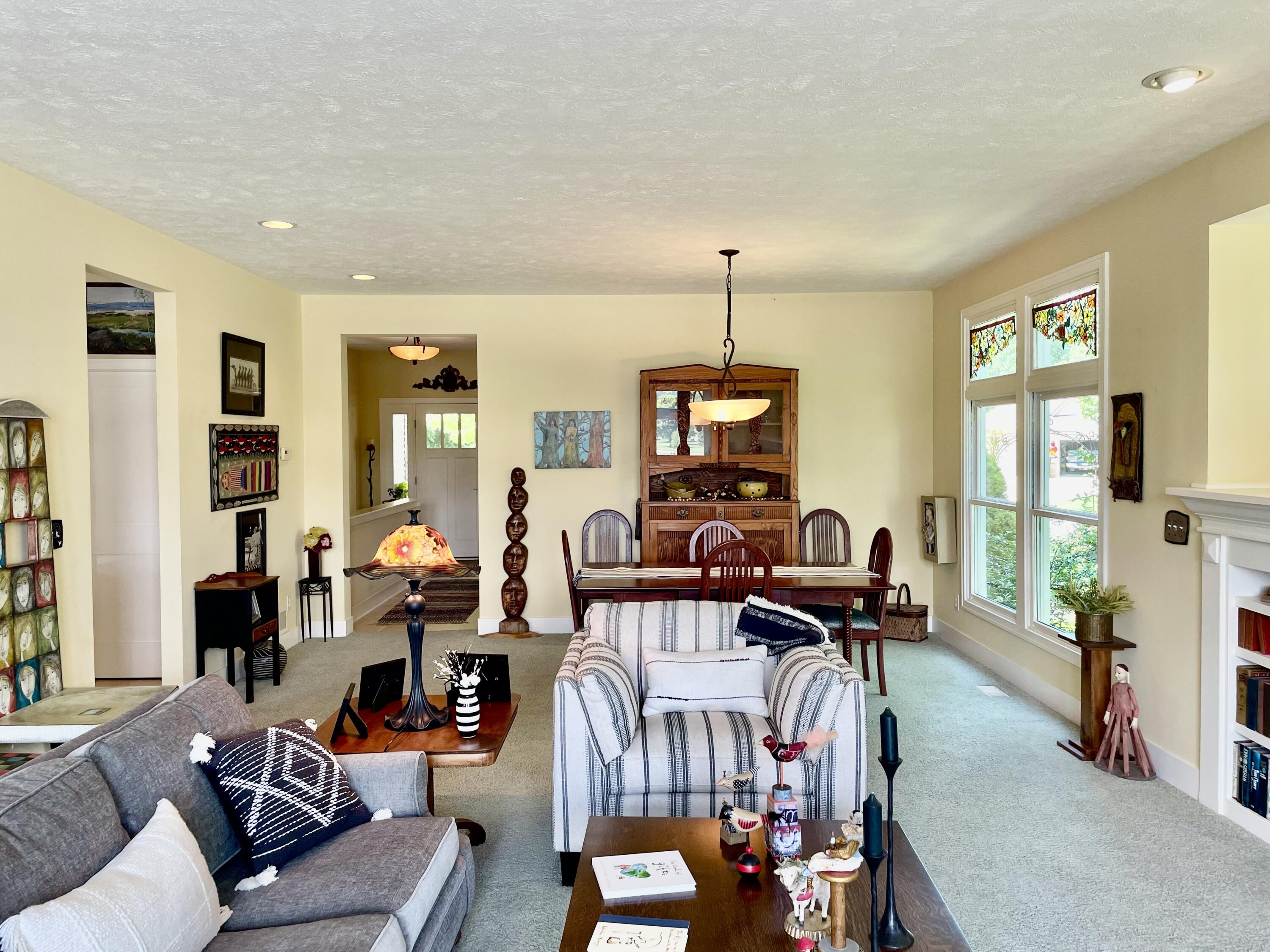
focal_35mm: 26
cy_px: 476
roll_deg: +0.8
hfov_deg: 67.3
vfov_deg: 53.1
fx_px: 954
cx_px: 635
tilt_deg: -0.8
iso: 100
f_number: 1.6
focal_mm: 4.2
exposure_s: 1/120
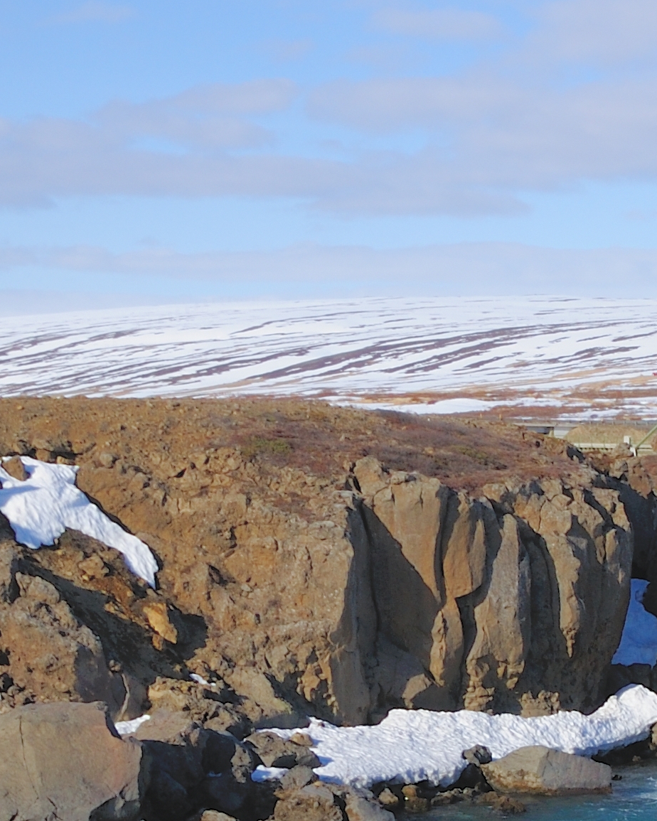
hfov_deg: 15.6
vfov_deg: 19.5
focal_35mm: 94
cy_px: 899
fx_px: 2285
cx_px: 851
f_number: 8
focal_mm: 18
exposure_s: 1/400
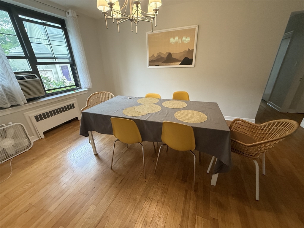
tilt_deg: -23.0
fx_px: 123
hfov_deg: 102.1
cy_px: 114
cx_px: 152
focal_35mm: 14
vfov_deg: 85.7
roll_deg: +0.5
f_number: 2.2
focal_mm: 2.22
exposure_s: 1/60
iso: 400
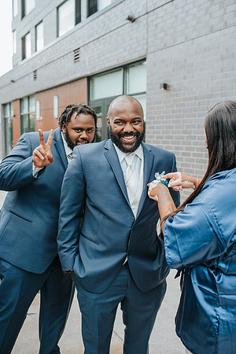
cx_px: 118
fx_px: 344
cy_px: 177
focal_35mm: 35
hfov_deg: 37.9
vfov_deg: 54.4
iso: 2000
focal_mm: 35
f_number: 3.2
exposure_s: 1/2000
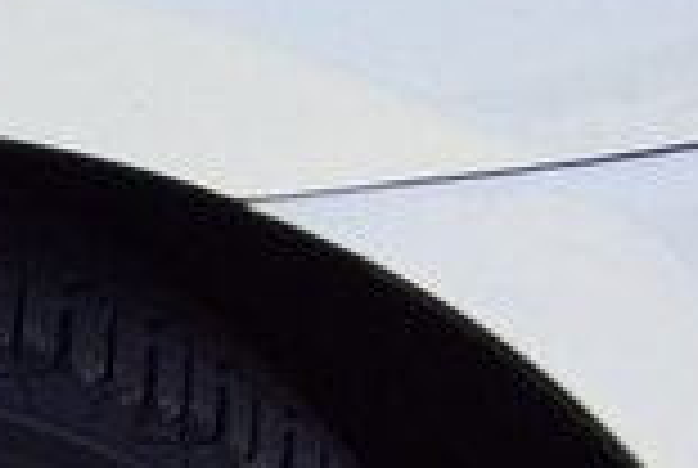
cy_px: 1051
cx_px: -378
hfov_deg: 13.9
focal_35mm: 137
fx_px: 2661
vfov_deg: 9.2
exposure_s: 1/486
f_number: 2.2
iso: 40
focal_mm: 3.3
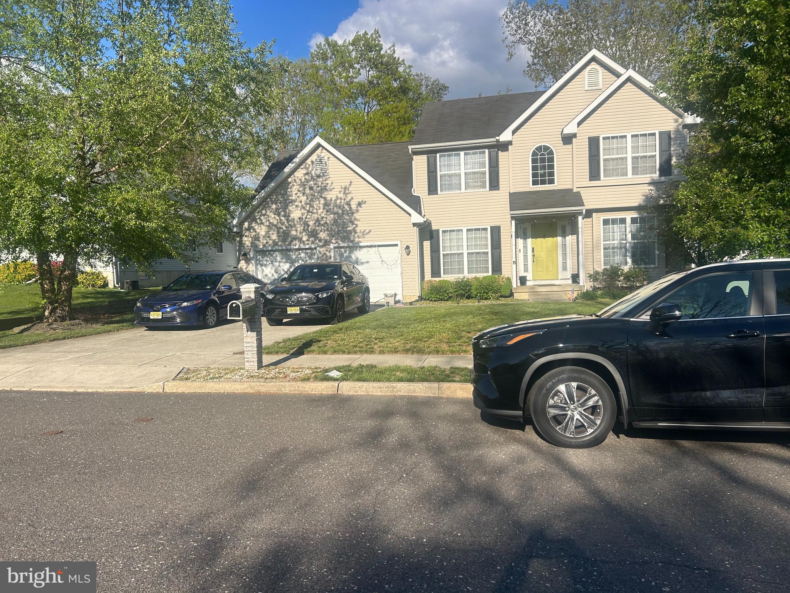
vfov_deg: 53.1
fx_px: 593
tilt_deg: -3.9
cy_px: 296
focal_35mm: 26
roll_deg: +2.4
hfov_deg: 67.3
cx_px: 395
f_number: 1.5
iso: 50
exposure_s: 1/4444
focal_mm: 5.7
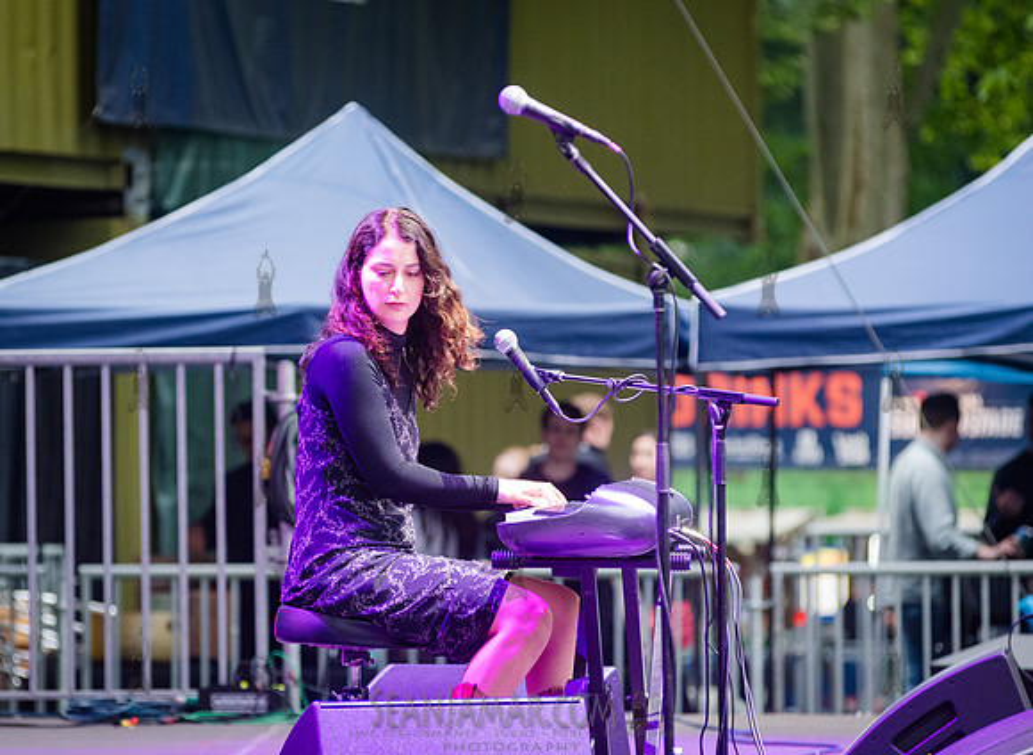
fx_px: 6984
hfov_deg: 8.5
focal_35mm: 236
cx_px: 421
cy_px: 346
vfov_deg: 6.2
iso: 3200
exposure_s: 1/250
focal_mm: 200
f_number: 4.5
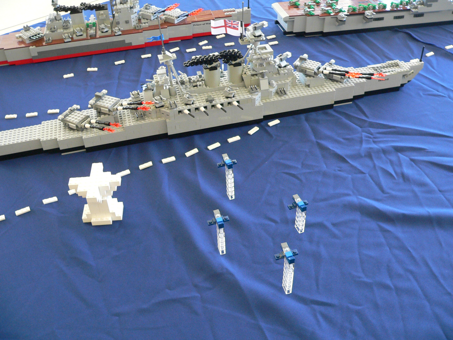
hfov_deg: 51.4
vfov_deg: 39.7
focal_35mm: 36
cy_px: 170
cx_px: 226
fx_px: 471
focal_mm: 6
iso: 200
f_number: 2.8
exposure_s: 1/20
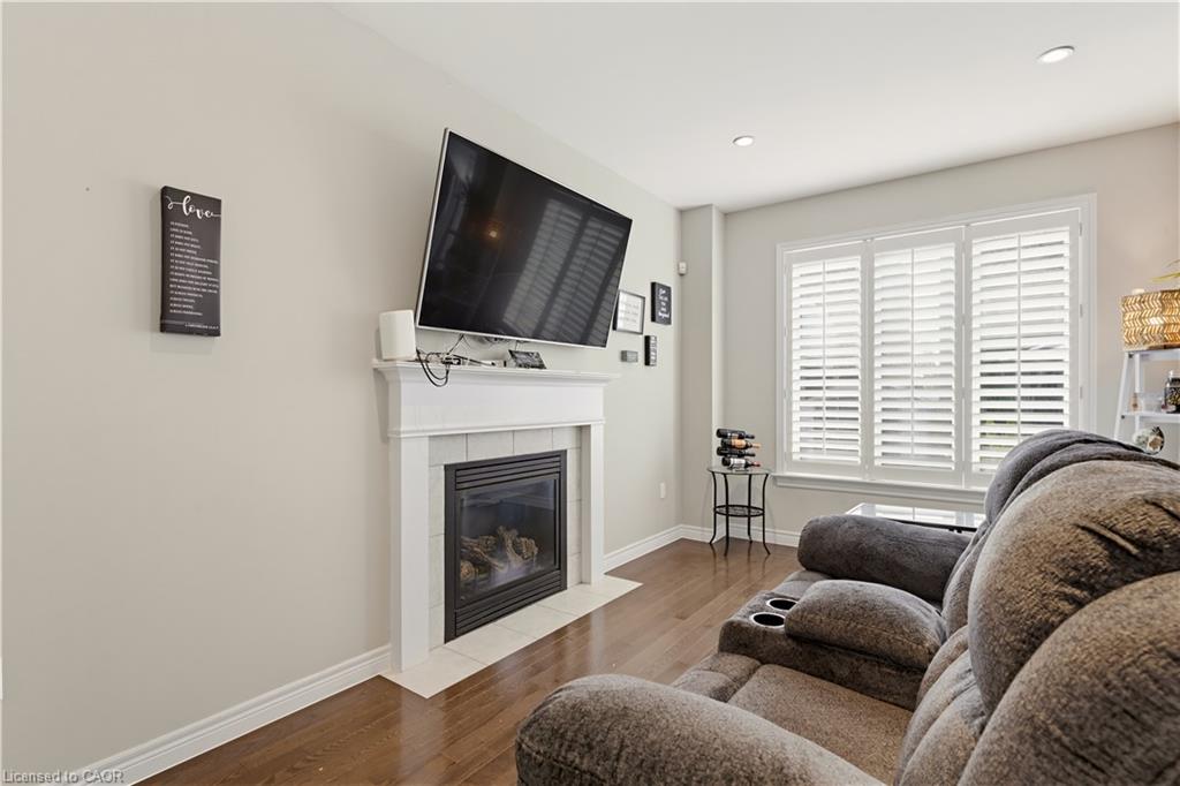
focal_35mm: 17
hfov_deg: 93.3
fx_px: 557
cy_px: 393
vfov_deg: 70.4
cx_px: 590
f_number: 8
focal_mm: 17
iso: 400
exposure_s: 1/5
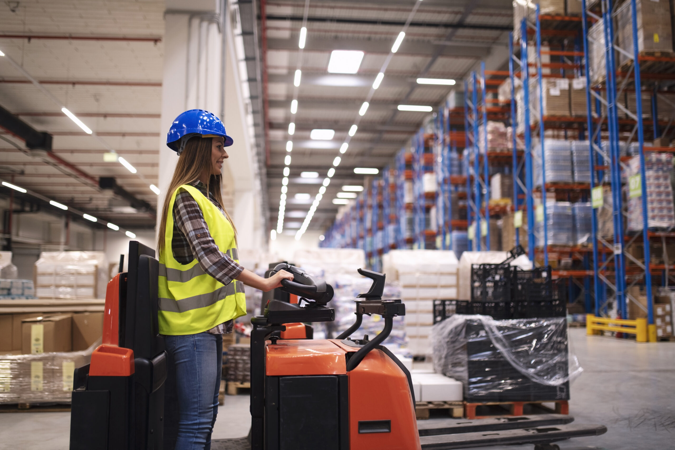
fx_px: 656
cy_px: 225
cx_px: 338
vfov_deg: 37.9
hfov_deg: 54.4
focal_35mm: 35
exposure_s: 1/200
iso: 500
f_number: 1.4
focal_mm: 35
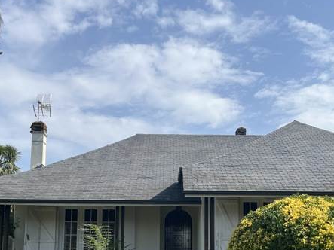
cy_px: 215
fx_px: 453
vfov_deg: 29.8
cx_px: 179
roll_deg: +0.5
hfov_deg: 40.4
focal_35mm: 47
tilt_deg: +6.0
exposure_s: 1/3311
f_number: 1.6
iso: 50
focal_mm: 5.1
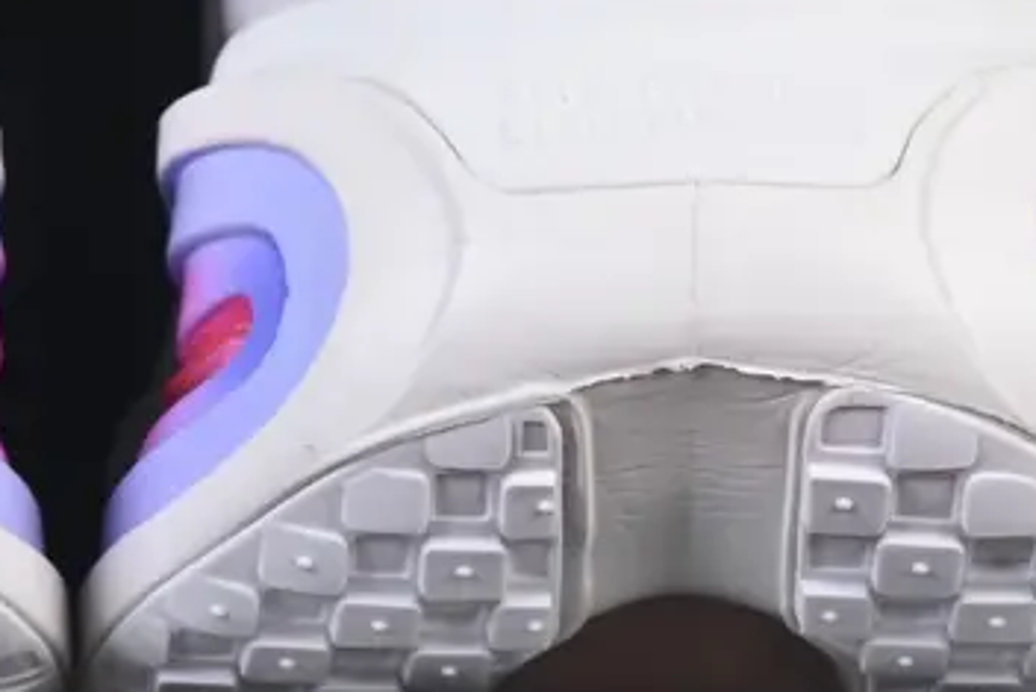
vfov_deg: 4.0
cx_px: 41
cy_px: -275
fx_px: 9817
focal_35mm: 341
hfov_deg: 6.0
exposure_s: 1/80
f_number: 8
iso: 160
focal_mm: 50
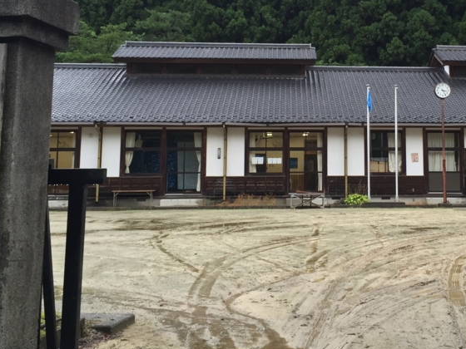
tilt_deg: +7.3
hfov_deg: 35.5
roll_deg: -0.6
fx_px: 713
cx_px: 340
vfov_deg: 27.1
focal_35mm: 53
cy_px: 86
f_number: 2.2
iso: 50
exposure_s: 1/120
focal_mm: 4.15
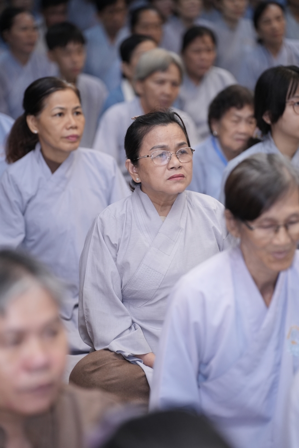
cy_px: 224
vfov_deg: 16.3
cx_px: 150
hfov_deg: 10.9
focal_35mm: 126
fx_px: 1570
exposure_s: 1/160
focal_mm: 126
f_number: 2.8
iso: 2000
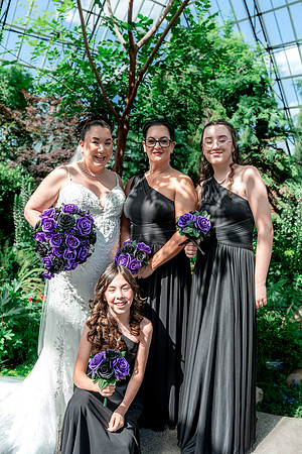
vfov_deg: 65.5
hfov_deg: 46.4
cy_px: 227
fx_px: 352
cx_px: 151
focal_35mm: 28
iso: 125
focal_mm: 28
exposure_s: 1/400
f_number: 3.5
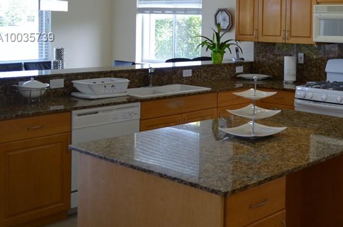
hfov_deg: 37.1
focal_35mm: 50
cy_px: 38
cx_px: 311
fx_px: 475
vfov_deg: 26.2
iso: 450
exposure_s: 1/60
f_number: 4
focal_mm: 18
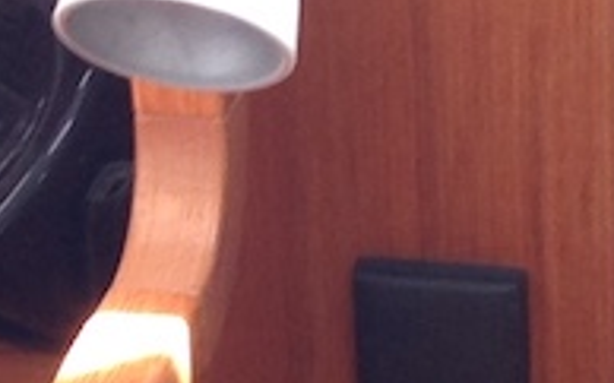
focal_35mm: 247
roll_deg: +3.5
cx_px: 256
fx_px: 4131
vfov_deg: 5.3
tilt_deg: -27.0
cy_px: 146
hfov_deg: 8.5
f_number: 2.4
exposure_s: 1/17
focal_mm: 4.28
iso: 50
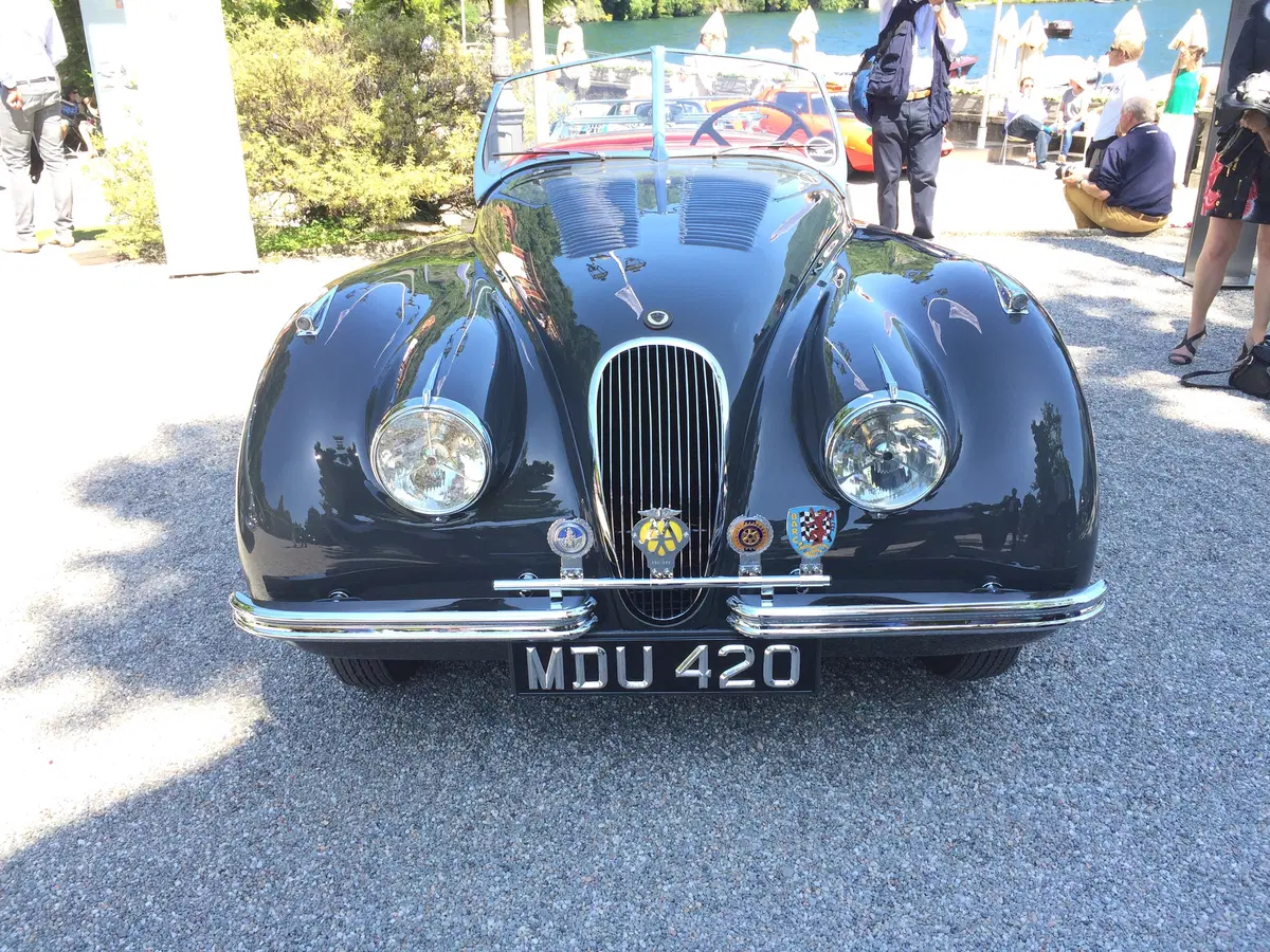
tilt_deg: -24.0
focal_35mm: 29
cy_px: 476
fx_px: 1064
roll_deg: +1.3
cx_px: 635
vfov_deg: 48.2
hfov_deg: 61.7
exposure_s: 1/354
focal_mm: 4.15
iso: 32
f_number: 2.2
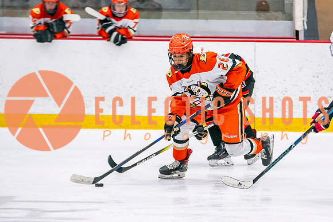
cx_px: 226
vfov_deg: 5.0
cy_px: 155
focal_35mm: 272
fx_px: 2520
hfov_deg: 7.6
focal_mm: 150
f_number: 2.8
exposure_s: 1/640
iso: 800
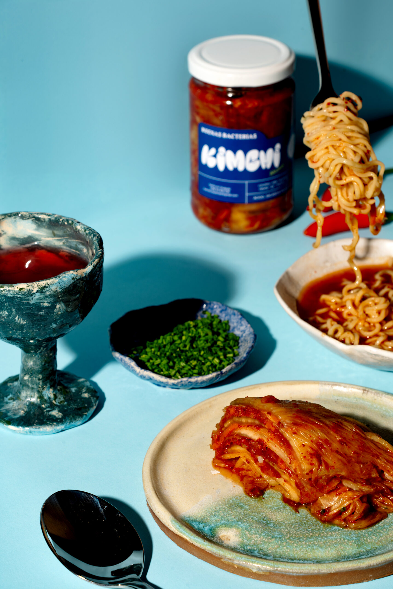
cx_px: 196
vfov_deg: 17.1
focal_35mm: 120
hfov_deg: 11.4
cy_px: 294
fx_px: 1965
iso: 64
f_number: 11
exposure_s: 1/200
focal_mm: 120
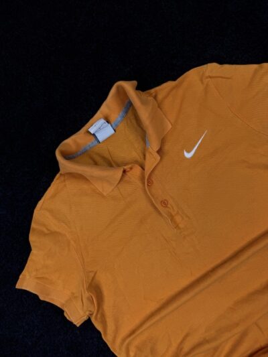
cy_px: 178
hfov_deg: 56.8
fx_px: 248
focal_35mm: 24
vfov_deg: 71.6
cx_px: 134
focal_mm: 6.76
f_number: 1.78
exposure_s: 1/154
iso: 64
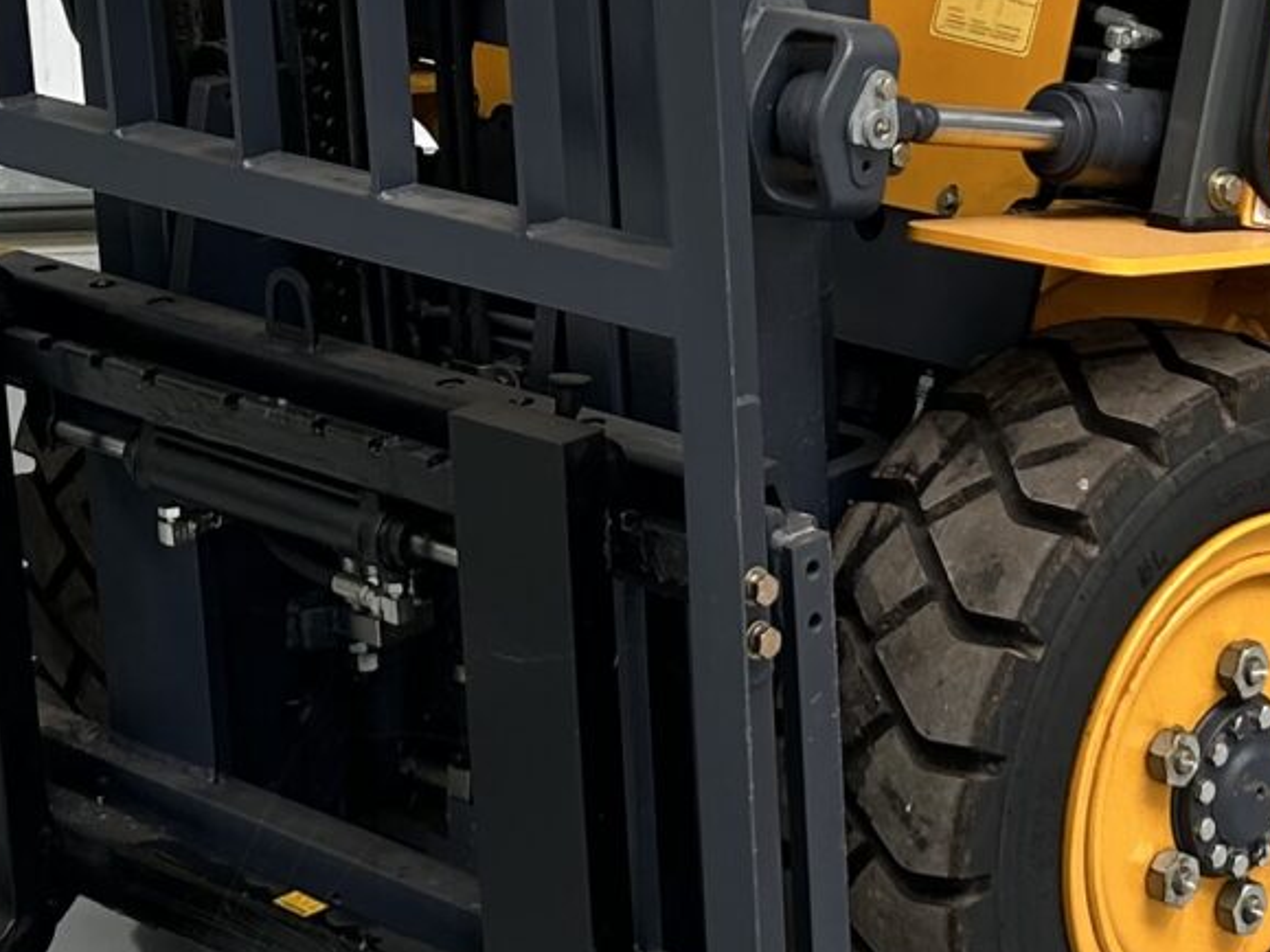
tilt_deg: -12.0
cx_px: 702
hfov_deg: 17.1
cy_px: 129
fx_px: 4218
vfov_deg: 12.8
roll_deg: +0.7
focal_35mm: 115
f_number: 1.5
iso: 32
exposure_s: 1/121
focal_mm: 5.7
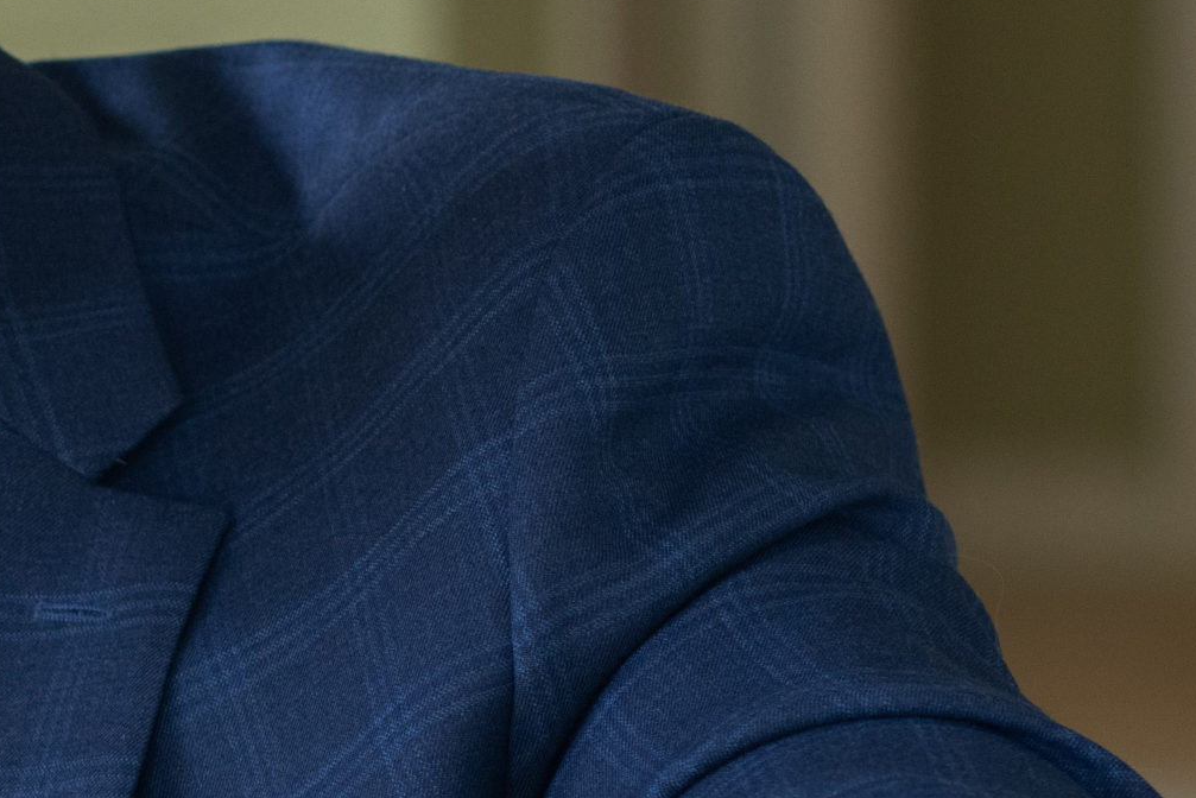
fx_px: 13259
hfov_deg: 5.2
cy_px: 27
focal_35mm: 399
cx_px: -90
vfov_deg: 3.4
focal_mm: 105
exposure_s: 1/250
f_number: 4.5
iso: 640
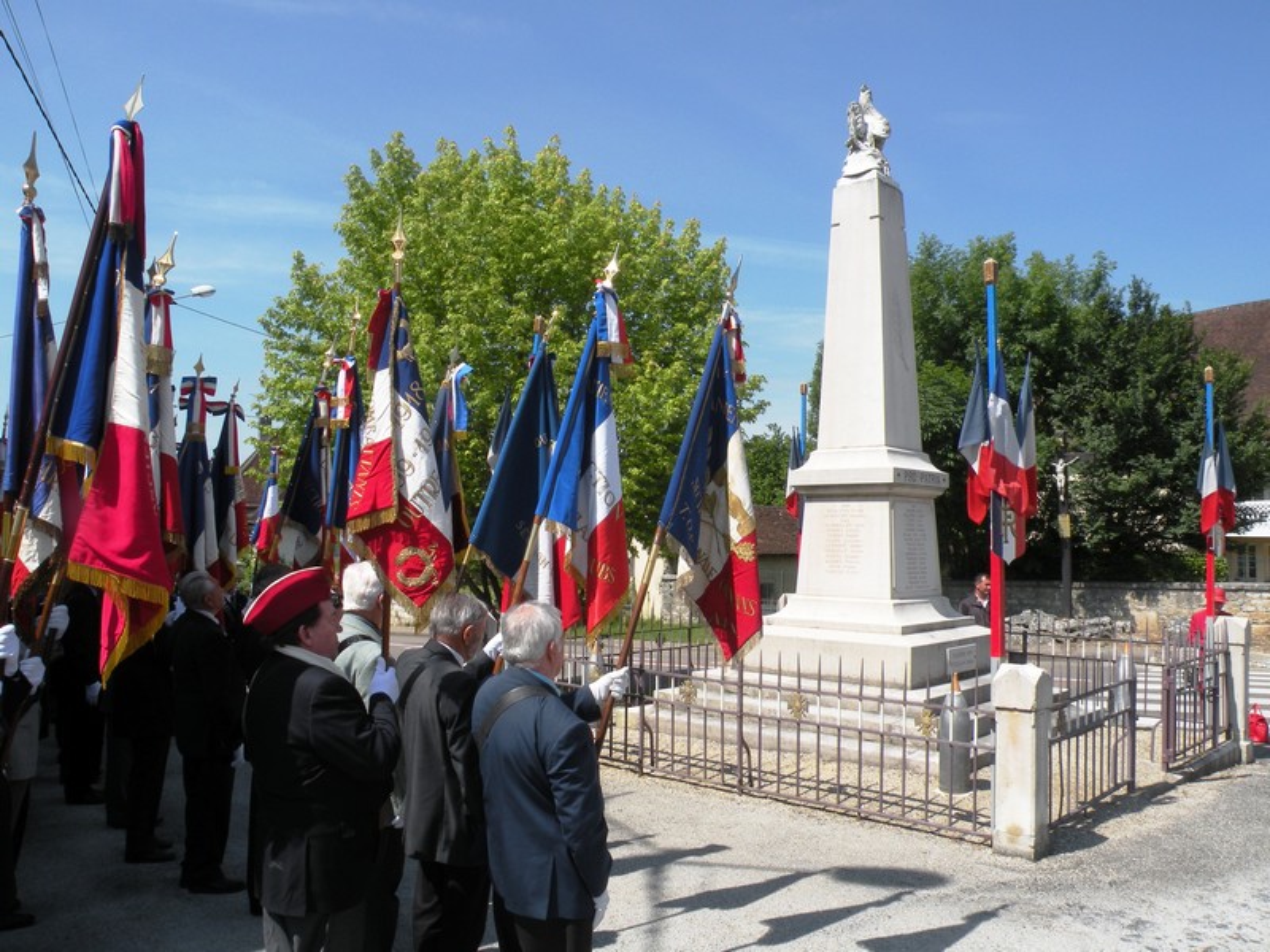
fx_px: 991
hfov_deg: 65.3
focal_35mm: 27
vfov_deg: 51.4
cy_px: 476
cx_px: 635
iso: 64
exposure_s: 1/259
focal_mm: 4.7
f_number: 7.1
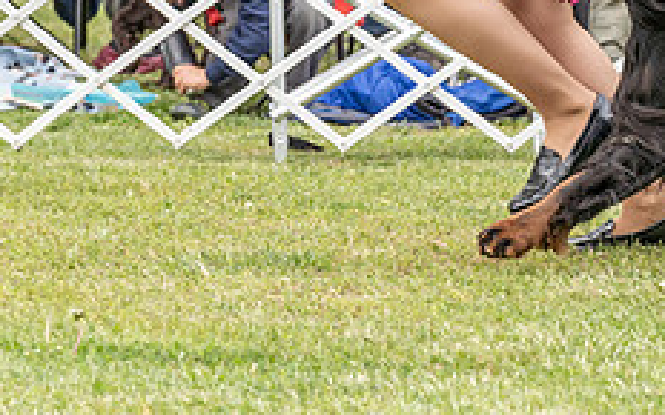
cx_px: 469
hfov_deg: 4.1
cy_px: -148
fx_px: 9279
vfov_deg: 2.6
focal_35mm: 512
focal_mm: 158
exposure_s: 1/1000
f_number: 4.5
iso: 400
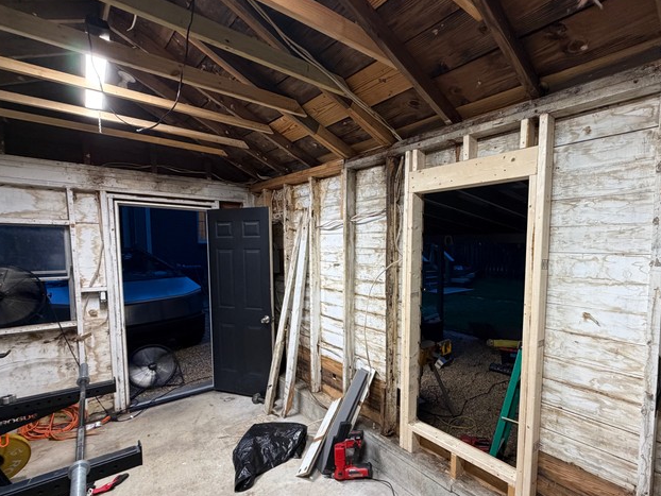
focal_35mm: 18
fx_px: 344
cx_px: 388
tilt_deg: -3.3
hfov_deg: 86.9
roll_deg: -0.8
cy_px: 274
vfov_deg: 71.4
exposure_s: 1/120
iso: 250
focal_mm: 2.22
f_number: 2.2
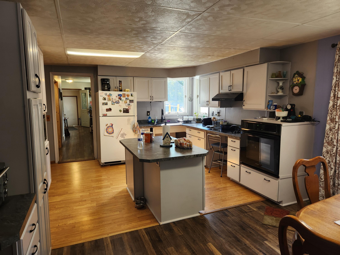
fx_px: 226
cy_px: 128
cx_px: 170
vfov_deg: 58.9
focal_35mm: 23
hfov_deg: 73.9
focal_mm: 5.4
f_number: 1.8
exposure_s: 1/120
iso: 100
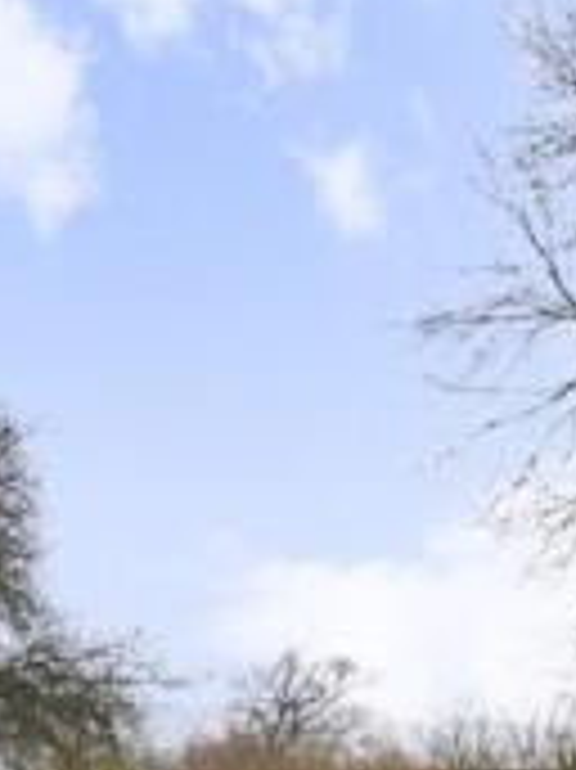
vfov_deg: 28.7
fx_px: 1352
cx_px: -299
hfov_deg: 20.4
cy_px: 853
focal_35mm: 61
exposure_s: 1/250
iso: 180
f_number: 8
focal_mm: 11
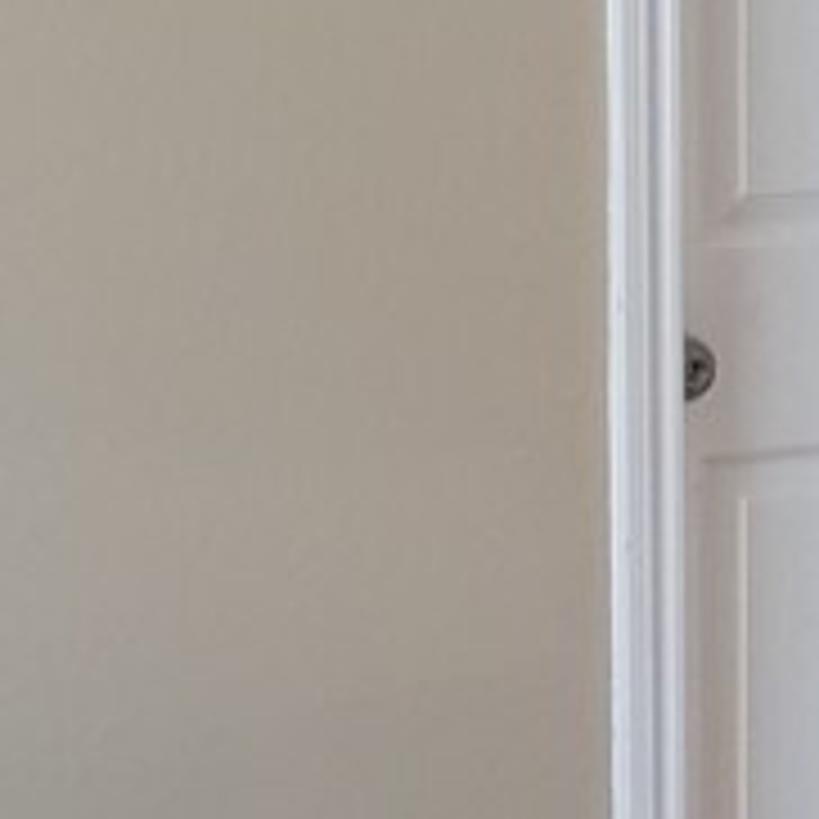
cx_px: 1692
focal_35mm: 187
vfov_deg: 9.3
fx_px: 5006
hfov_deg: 8.8
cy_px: 680
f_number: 1.8
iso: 320
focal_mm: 7
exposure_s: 1/40
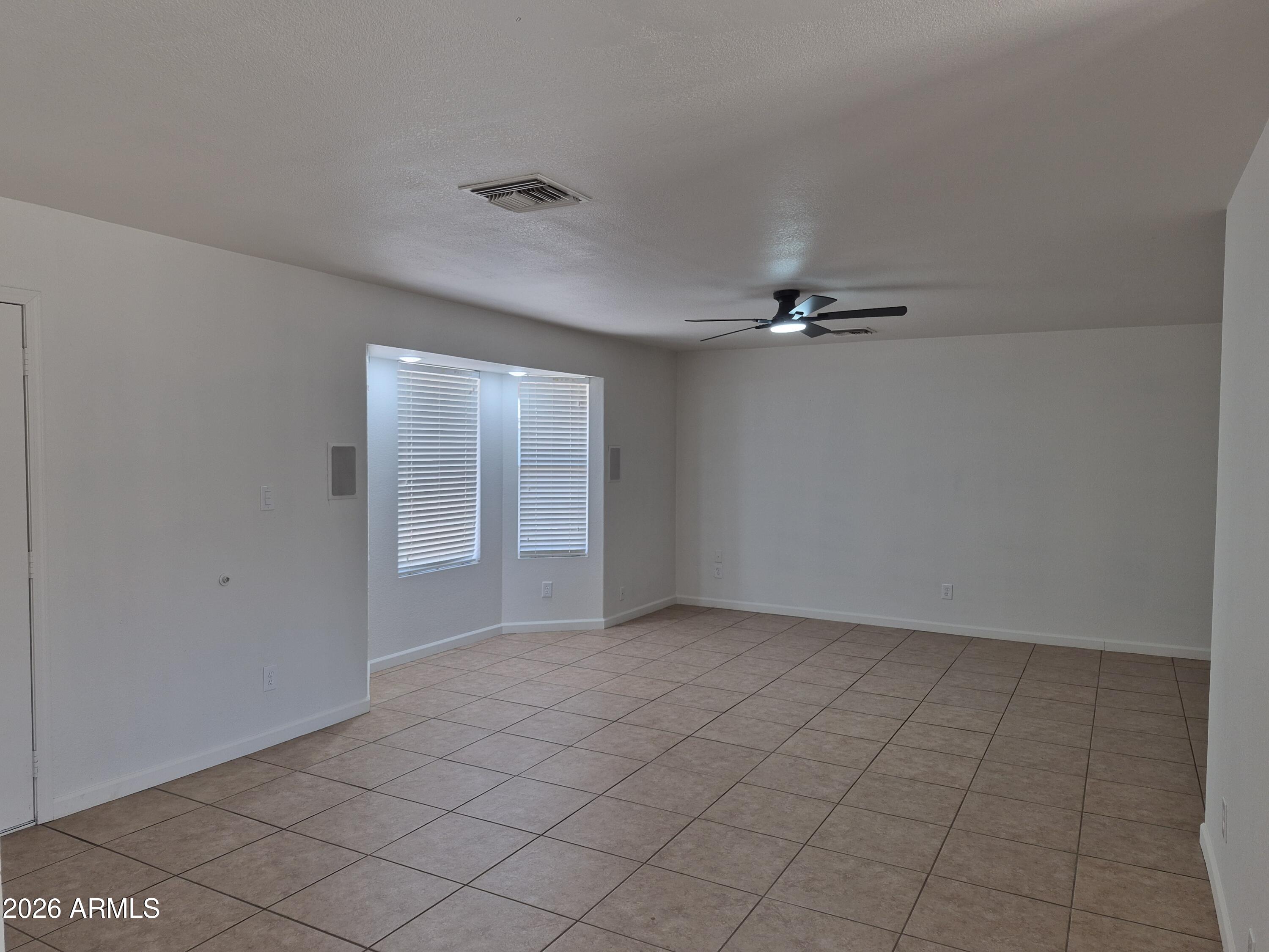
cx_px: 634
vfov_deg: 58.9
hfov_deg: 73.9
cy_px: 476
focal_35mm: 23
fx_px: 843
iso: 80
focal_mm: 5.4
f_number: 1.8
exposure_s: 1/120
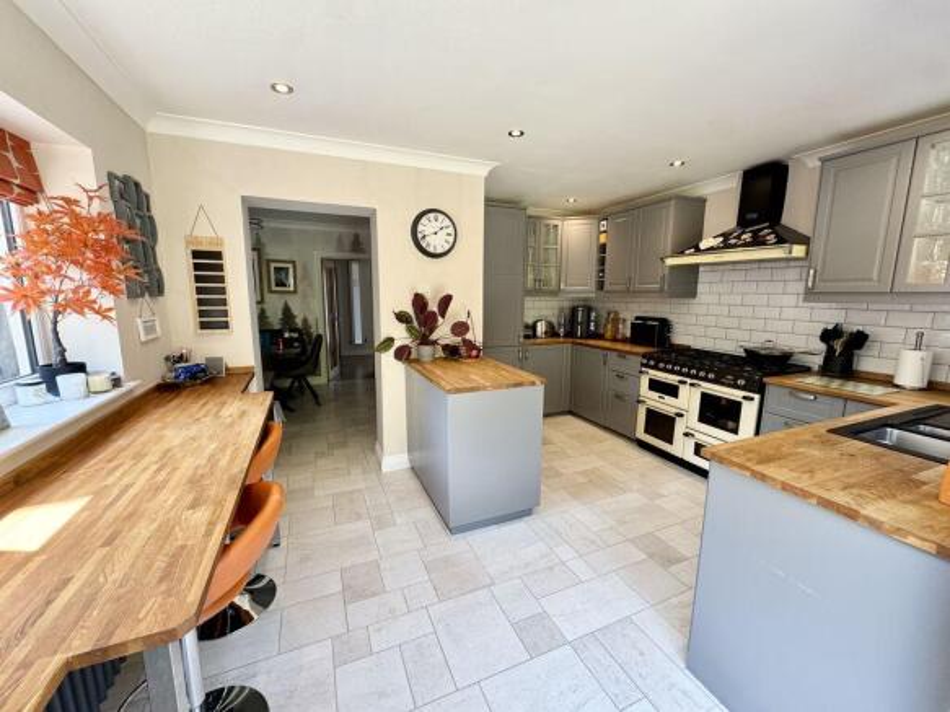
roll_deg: +0.5
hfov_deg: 102.1
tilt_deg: -8.2
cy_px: 356
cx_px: 475
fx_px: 384
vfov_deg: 85.7
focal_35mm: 14
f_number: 2.2
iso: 160
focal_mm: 2.22
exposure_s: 1/99
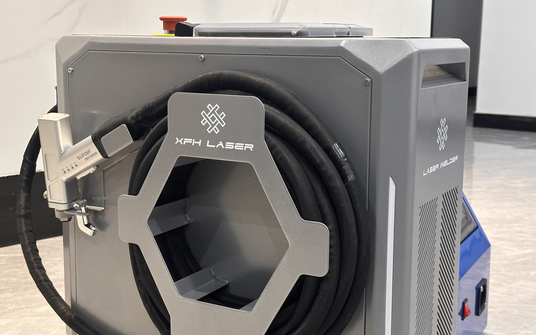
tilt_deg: -9.3
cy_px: 176
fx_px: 745
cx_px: 268
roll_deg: -0.1
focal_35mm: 51
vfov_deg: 25.3
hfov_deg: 39.6
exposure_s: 1/33
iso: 250
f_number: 1.78
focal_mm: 6.86
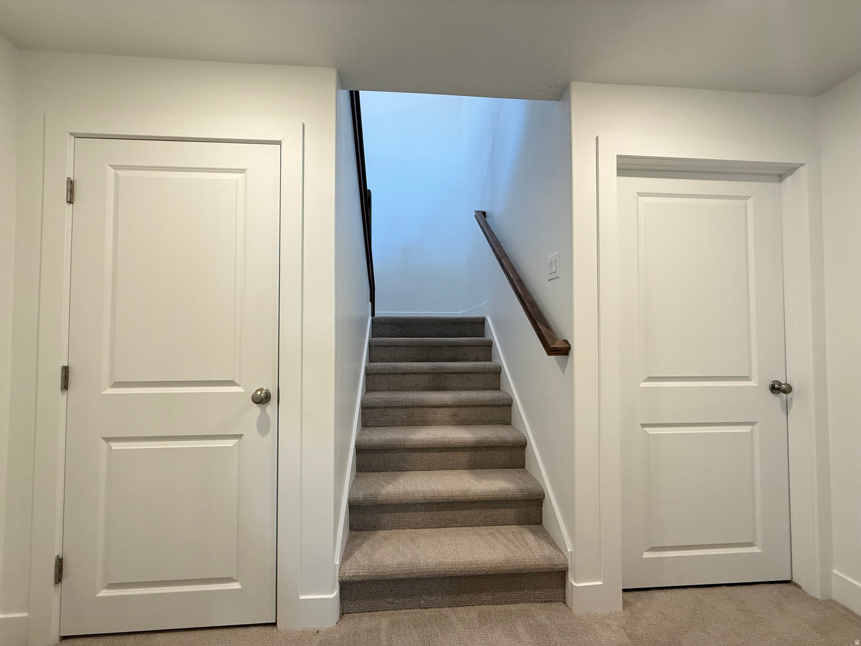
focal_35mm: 14
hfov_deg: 102.1
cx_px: 430
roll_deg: -0.7
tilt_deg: +1.4
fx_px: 348
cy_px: 323
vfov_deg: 85.7
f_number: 2.2
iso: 250
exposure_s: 1/120
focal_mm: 2.22
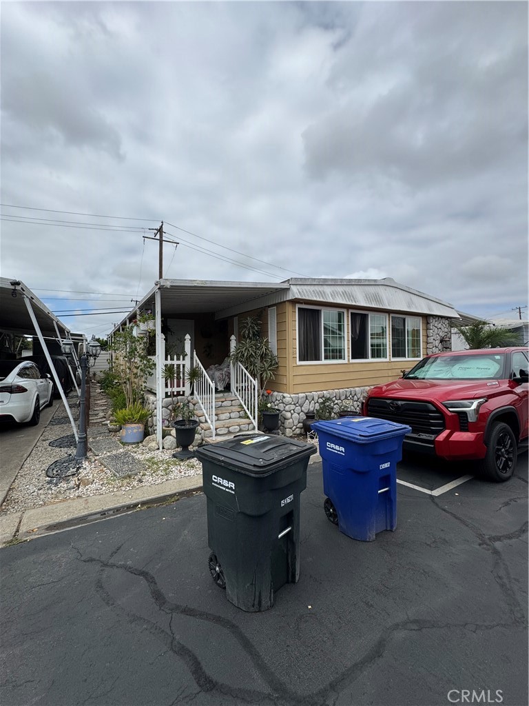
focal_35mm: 14
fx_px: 285
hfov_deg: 85.7
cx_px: 264
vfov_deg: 102.1
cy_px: 353
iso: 50
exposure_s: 1/2273
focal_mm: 2.22
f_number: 2.2
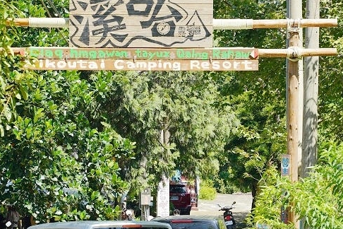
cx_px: 162
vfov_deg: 7.4
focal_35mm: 185
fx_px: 1763
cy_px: 155
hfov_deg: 11.1
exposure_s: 1/125
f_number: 6.3
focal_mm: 75
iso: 100
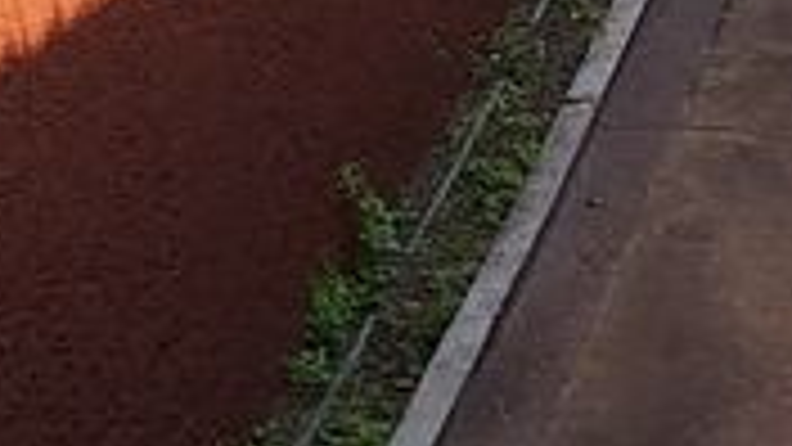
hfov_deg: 12.6
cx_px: 468
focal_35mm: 171
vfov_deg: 6.6
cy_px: -766
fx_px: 3591
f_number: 1.8
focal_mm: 5.54
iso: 40
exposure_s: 1/1996
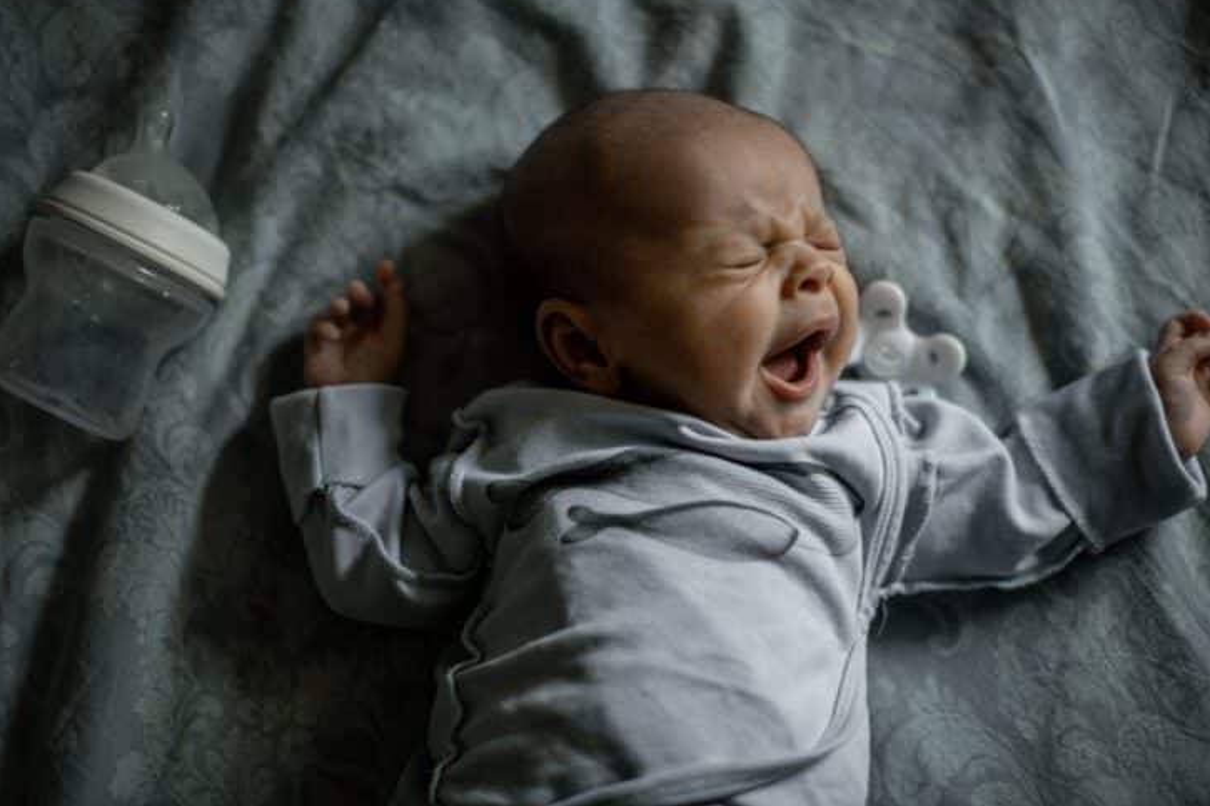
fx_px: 1781
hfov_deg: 37.5
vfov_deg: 25.5
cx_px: 624
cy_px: 380
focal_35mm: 53
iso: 640
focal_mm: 50
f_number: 1.6
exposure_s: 1/160
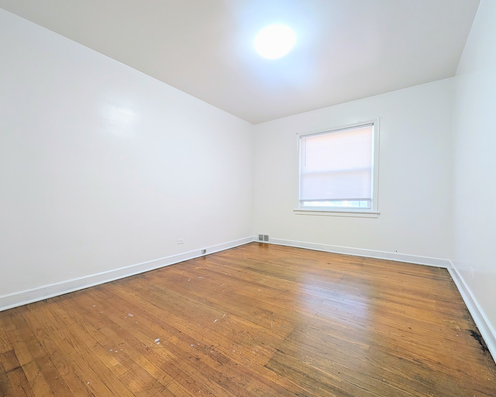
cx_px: 232
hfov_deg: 100.6
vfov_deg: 87.9
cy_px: 206
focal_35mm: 14
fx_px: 205
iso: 51
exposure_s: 1/30
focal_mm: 1.95
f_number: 2.2
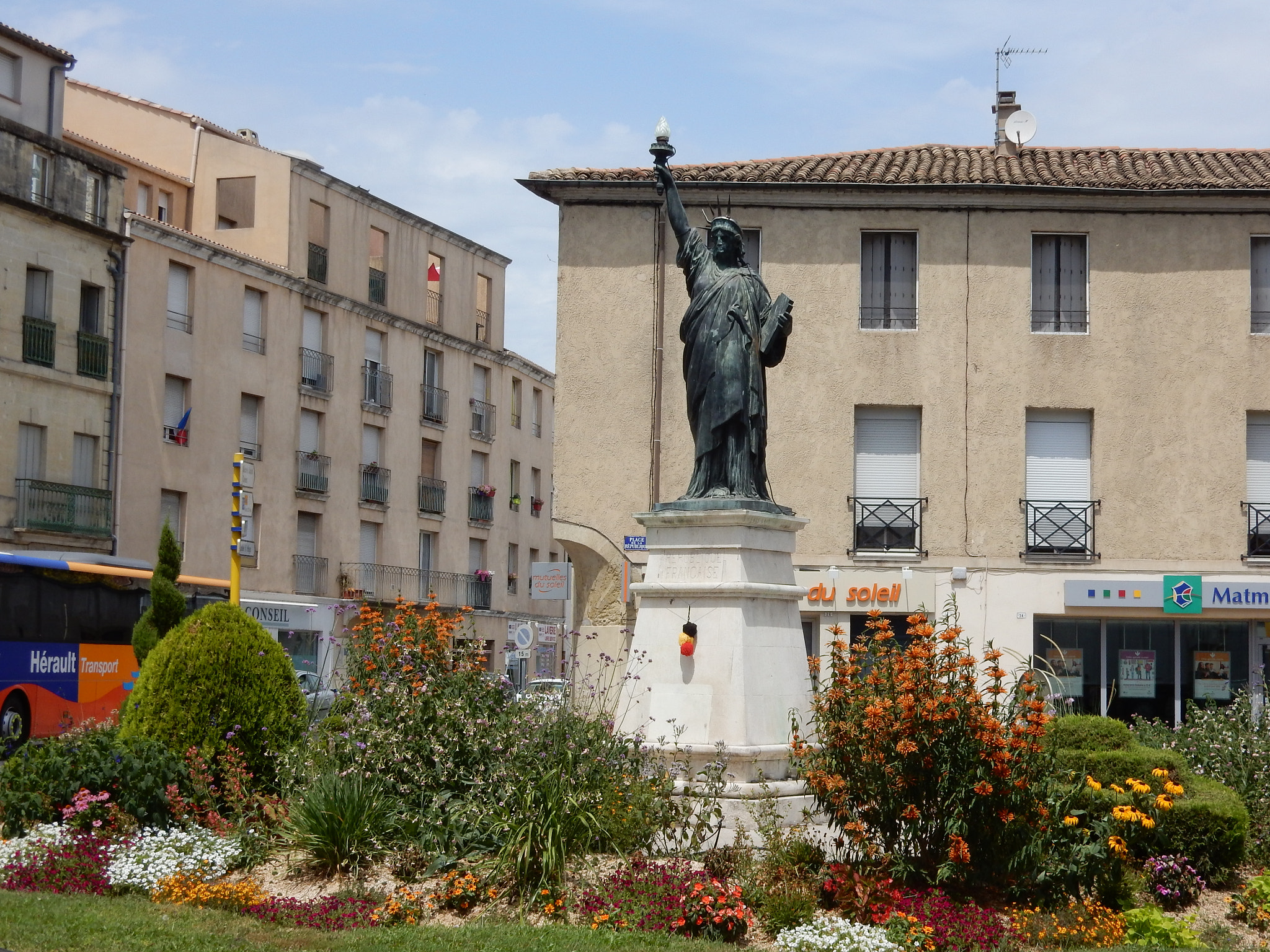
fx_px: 2201
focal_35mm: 60
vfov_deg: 24.4
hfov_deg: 32.2
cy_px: 476
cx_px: 635
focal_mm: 10.7
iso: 125
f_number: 4.5
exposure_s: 1/1250
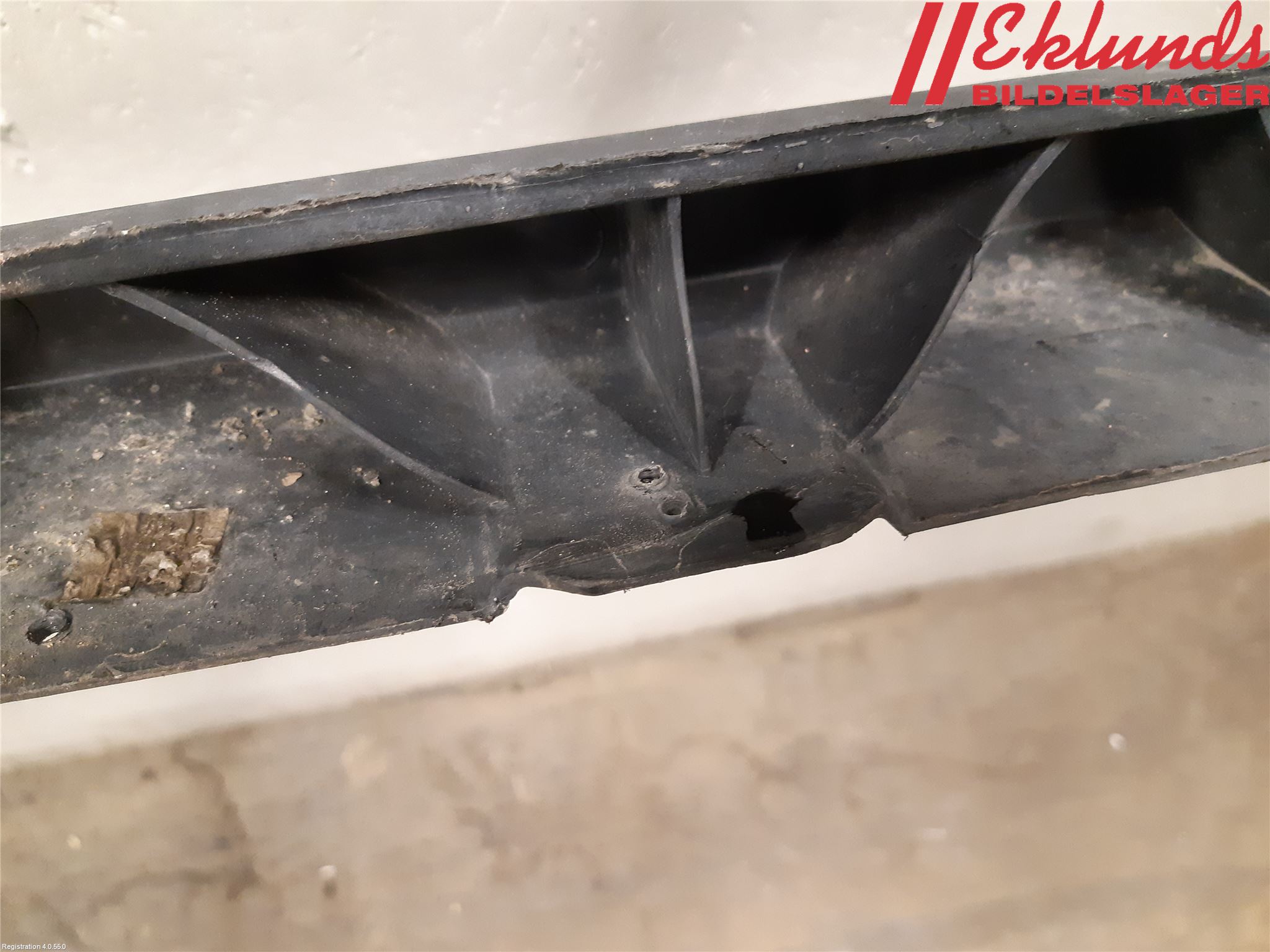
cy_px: 476
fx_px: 954
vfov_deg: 53.1
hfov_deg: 67.3
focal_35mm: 26
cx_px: 635
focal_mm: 3.93
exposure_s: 1/25
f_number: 1.7
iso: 320
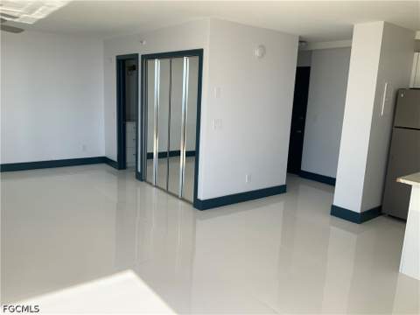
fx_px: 352
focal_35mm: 29
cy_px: 158
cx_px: 210
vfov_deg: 48.2
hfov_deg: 61.7
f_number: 1.8
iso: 16
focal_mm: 3
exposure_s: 1/143
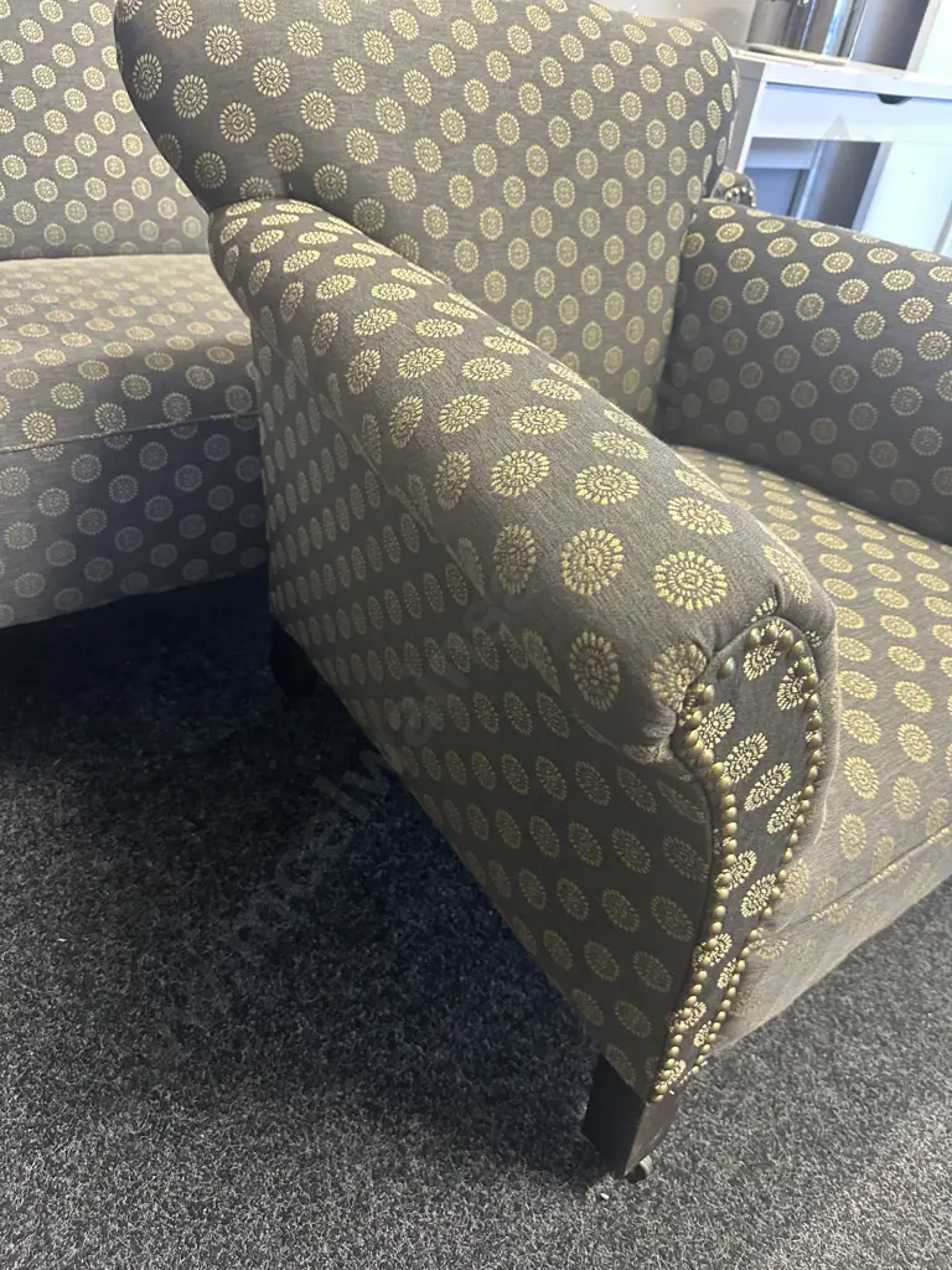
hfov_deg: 56.8
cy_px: 635
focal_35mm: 24
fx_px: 880
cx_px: 476
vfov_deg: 71.6
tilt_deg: -35.6
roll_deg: -7.5
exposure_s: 1/50
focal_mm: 6.86
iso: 500
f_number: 1.78
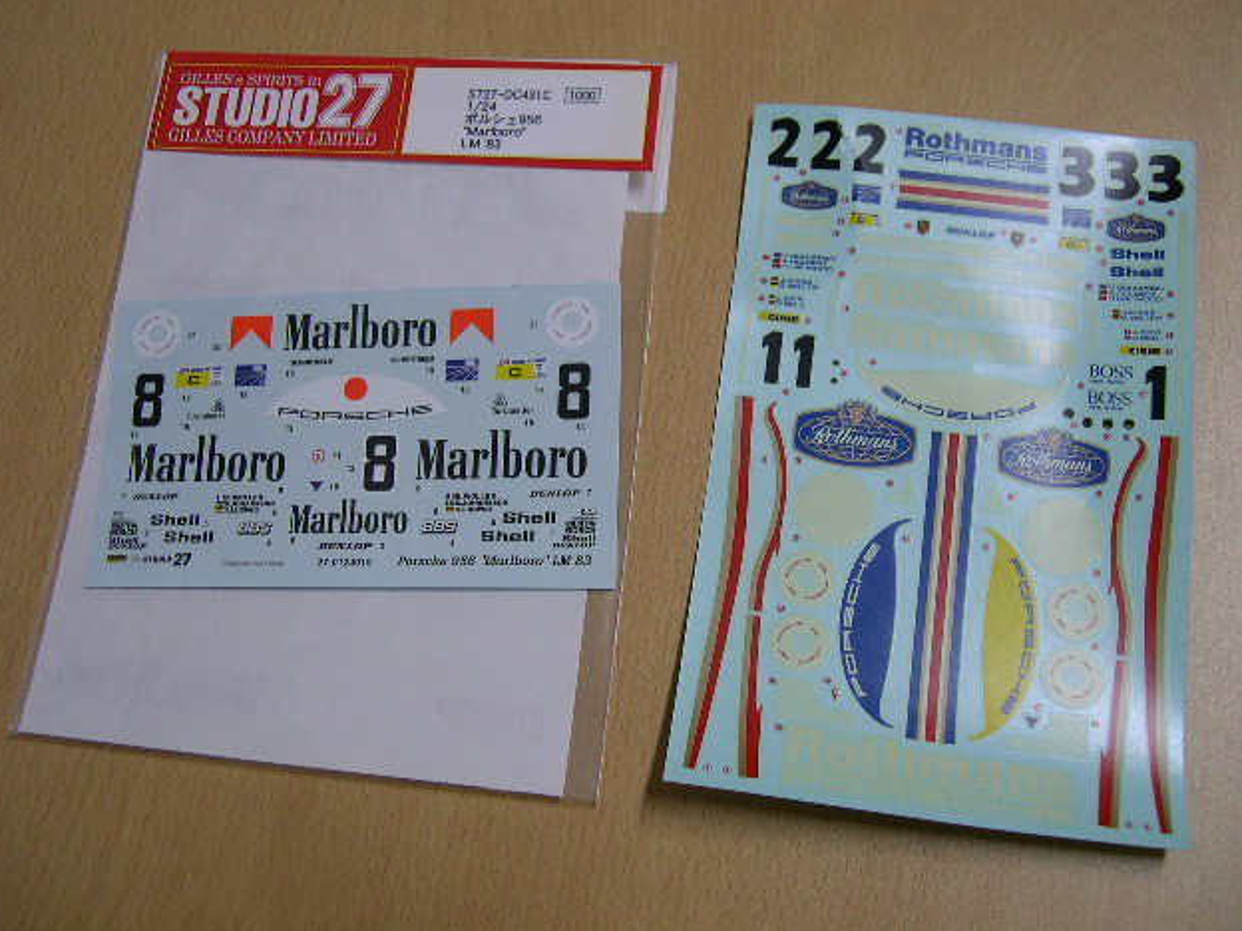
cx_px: 607
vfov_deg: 36.8
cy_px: 460
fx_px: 1399
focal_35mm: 39
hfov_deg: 47.9
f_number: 2.8
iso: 100
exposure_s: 1/17.5
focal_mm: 8
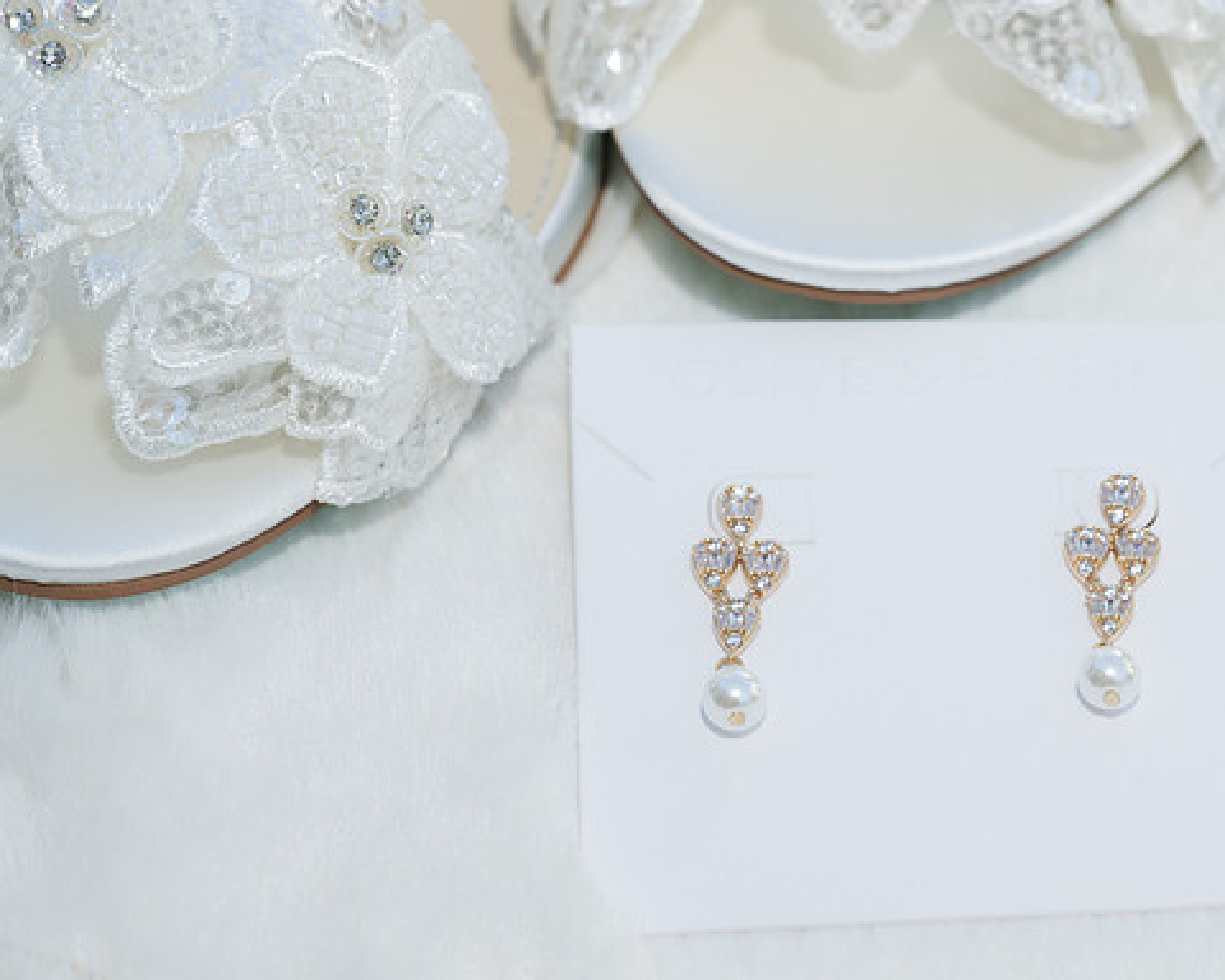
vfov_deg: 10.9
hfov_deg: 13.5
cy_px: 386
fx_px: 5148
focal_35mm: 142
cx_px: 855
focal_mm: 98
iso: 320
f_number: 7.1
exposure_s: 1/200
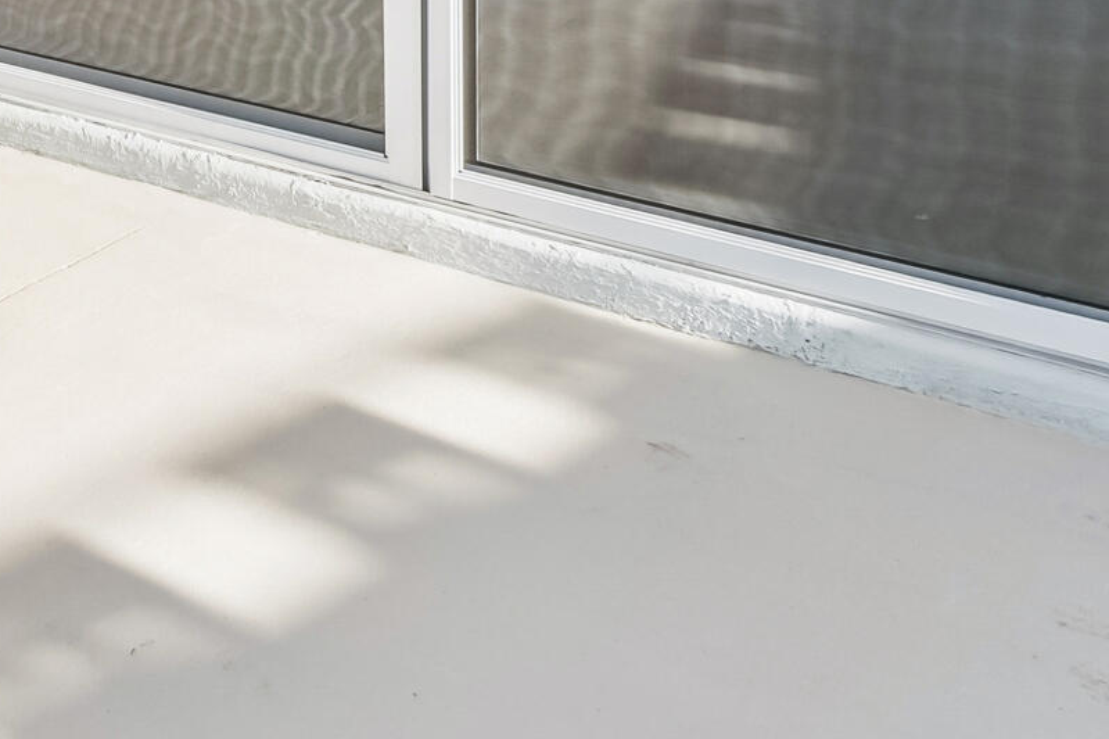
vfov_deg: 20.5
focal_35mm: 54
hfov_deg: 28.0
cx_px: -453
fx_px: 1663
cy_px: -437
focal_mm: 10
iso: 100
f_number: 7.1
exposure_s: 1/200
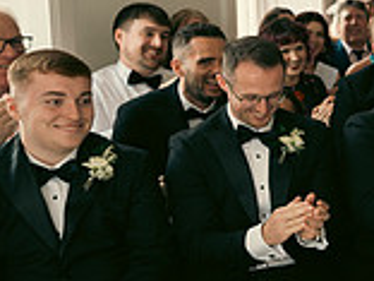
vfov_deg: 17.1
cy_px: 95
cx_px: 690
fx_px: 929
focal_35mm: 86
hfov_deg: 17.8
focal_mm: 24
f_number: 3.5
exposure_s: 1/160
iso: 250
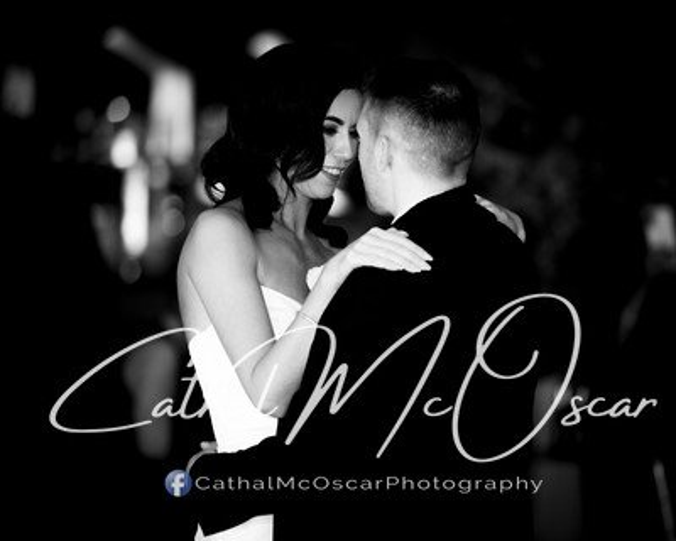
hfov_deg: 8.6
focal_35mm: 225
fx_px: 4498
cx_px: 401
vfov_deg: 6.9
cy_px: 264
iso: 250
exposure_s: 1/160
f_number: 2.8
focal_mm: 195
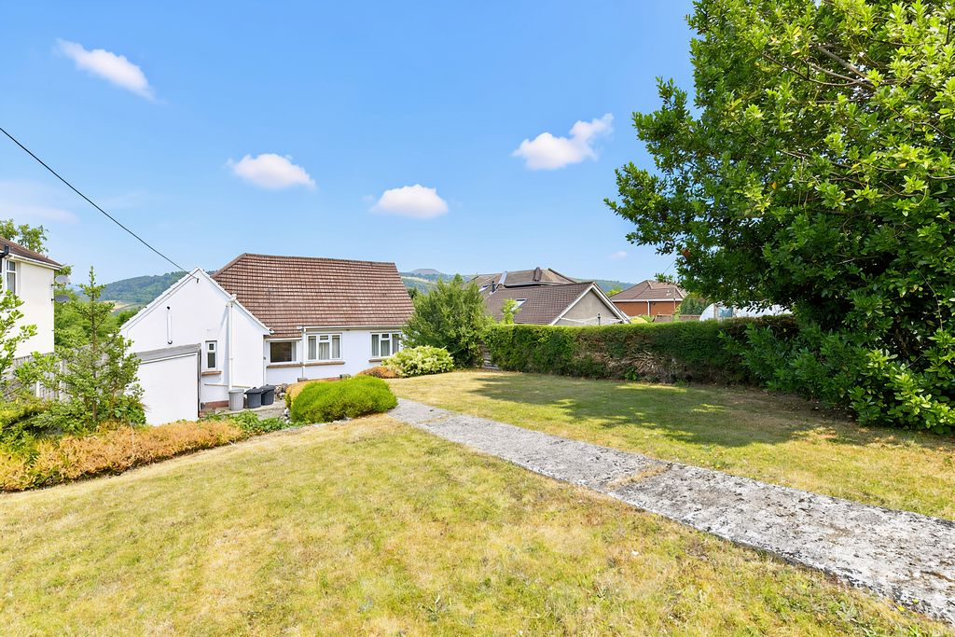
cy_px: 318
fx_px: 371
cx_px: 478
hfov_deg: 104.2
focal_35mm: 14
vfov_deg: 81.2
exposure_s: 1/400
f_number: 10
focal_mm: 14
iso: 250
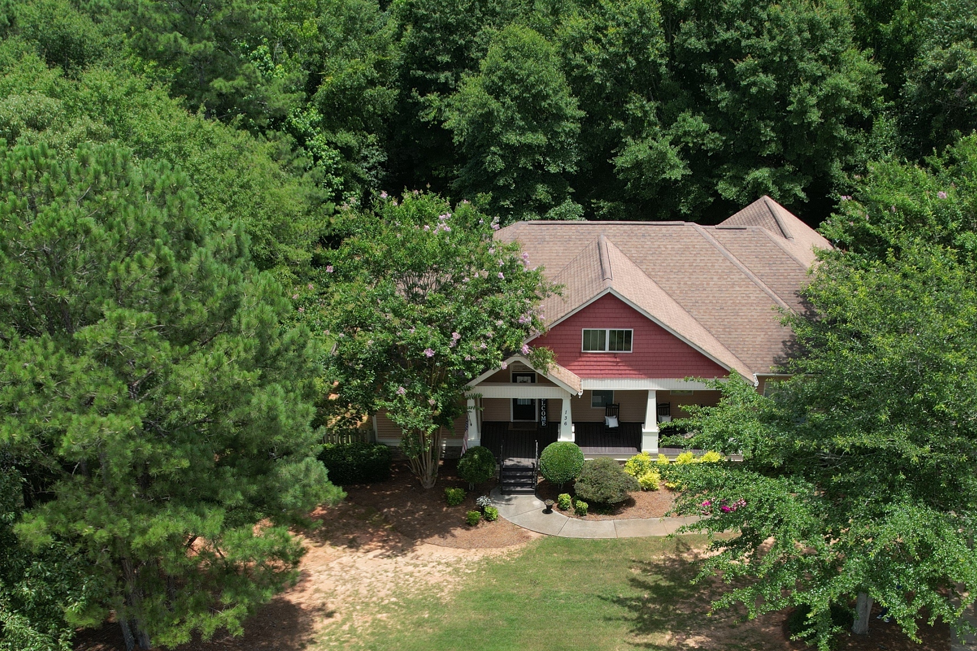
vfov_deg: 32.1
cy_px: 558
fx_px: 1085
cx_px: 532
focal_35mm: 40
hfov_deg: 48.4
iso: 100
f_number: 2.8
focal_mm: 8.38
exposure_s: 1/1250
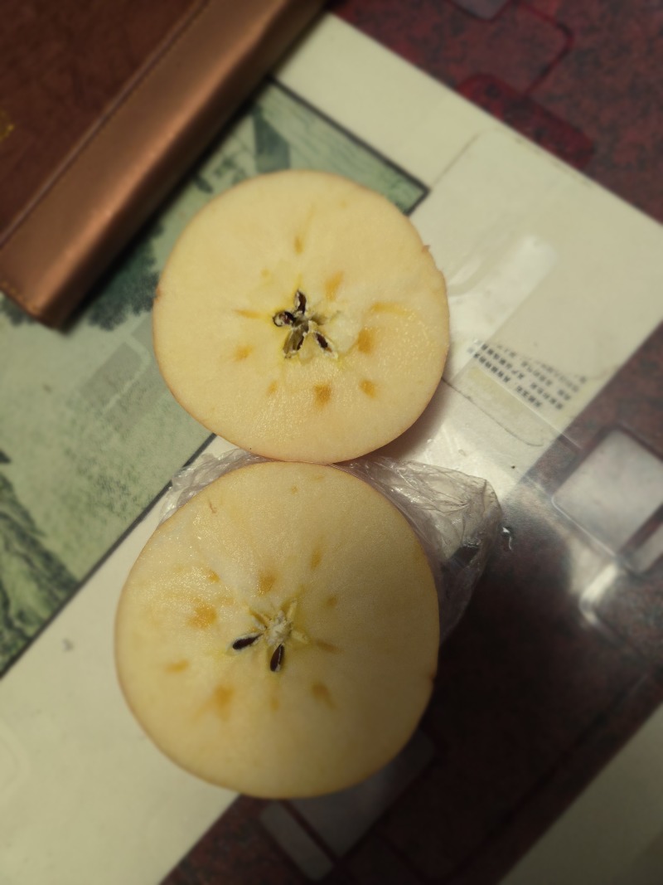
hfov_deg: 58.9
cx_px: 332
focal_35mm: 23
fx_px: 587
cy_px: 442
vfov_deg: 73.9
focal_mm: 5.4
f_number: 1.8
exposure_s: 1/50
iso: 320
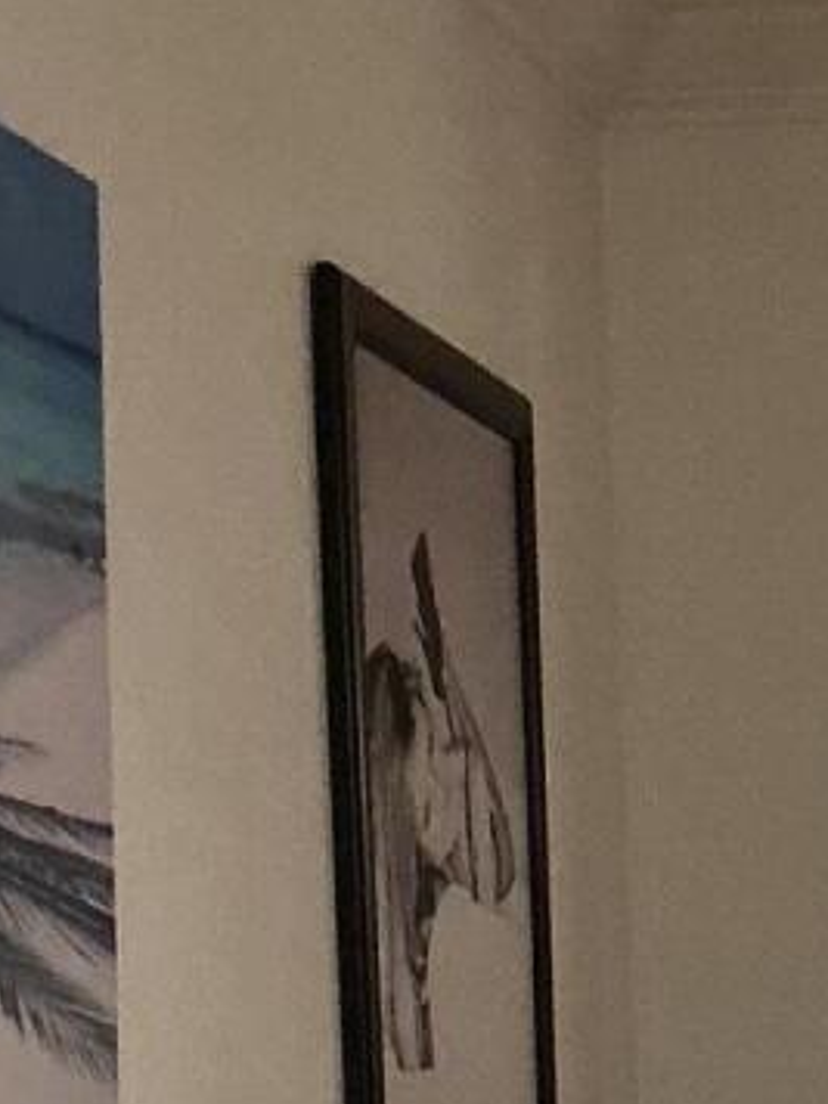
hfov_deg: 8.9
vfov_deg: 11.5
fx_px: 5199
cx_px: 1253
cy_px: 1774
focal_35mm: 163
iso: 200
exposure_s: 1/60
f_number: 1.8
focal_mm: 3
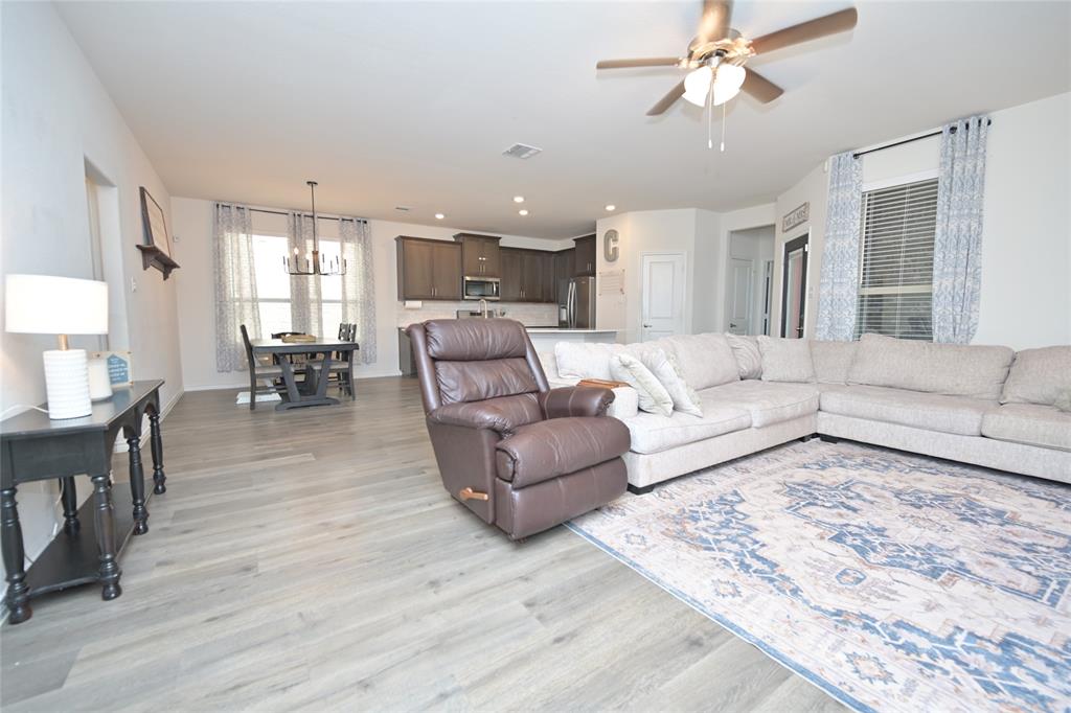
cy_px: 356
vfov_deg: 77.3
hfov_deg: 100.4
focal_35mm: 15
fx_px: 446
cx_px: 536
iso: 200
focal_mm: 15
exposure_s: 1/40
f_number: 4
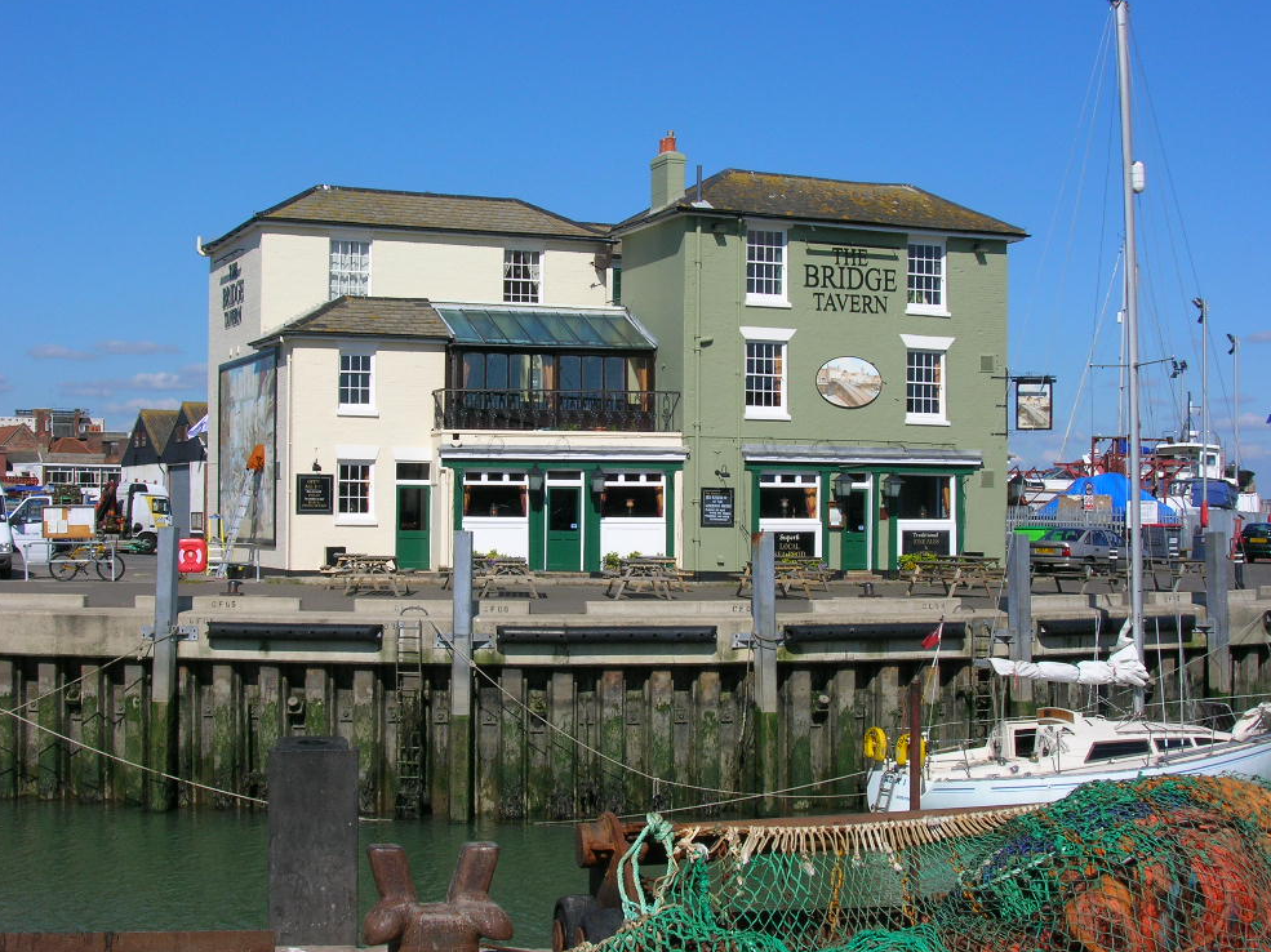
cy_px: 458
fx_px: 1909
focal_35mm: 52
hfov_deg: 36.8
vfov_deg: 28.0
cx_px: 653
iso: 50
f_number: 5.6
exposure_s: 1/530
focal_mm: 8.4
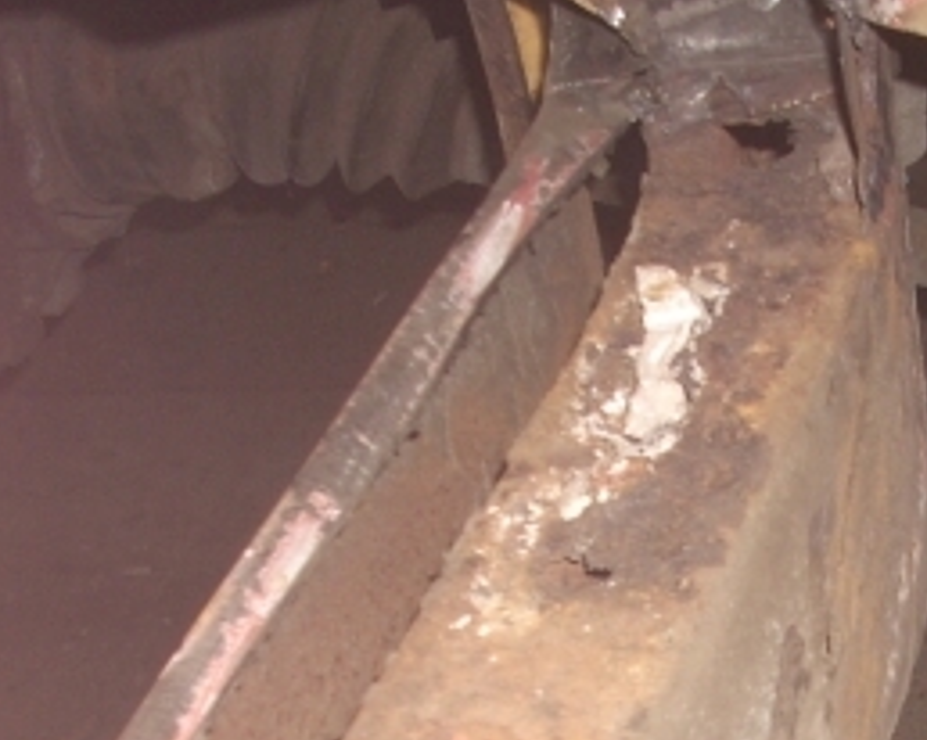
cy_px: 957
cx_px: 895
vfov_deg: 14.1
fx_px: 2879
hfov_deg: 17.9
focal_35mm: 105
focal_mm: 6.2
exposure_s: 1/60
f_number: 2.8
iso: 64
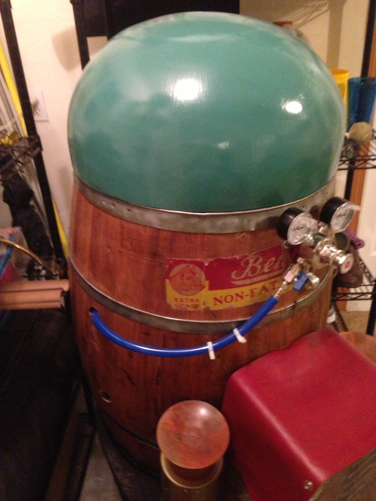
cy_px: 250
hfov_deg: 42.9
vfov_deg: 55.4
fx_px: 478
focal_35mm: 33
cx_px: 188
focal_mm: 4.13
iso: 800
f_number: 2.4
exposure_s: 1/15
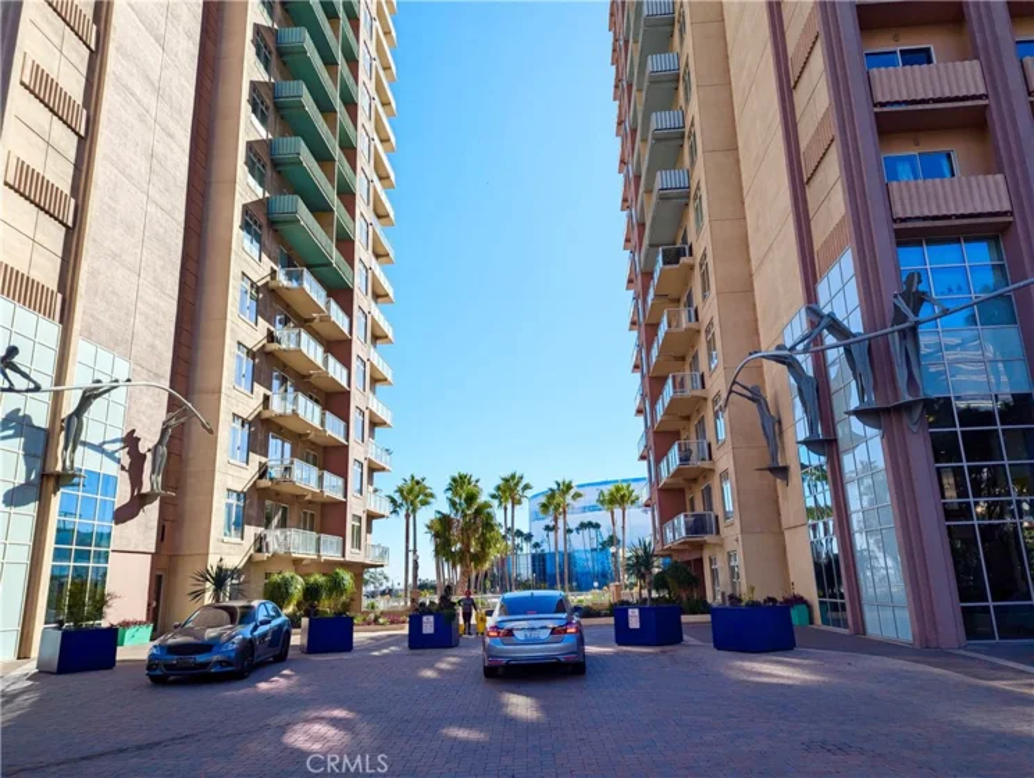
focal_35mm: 24
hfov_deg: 71.5
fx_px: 718
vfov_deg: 56.9
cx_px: 517
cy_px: 389
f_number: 1.85
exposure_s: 1/1984
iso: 44
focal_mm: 6.81
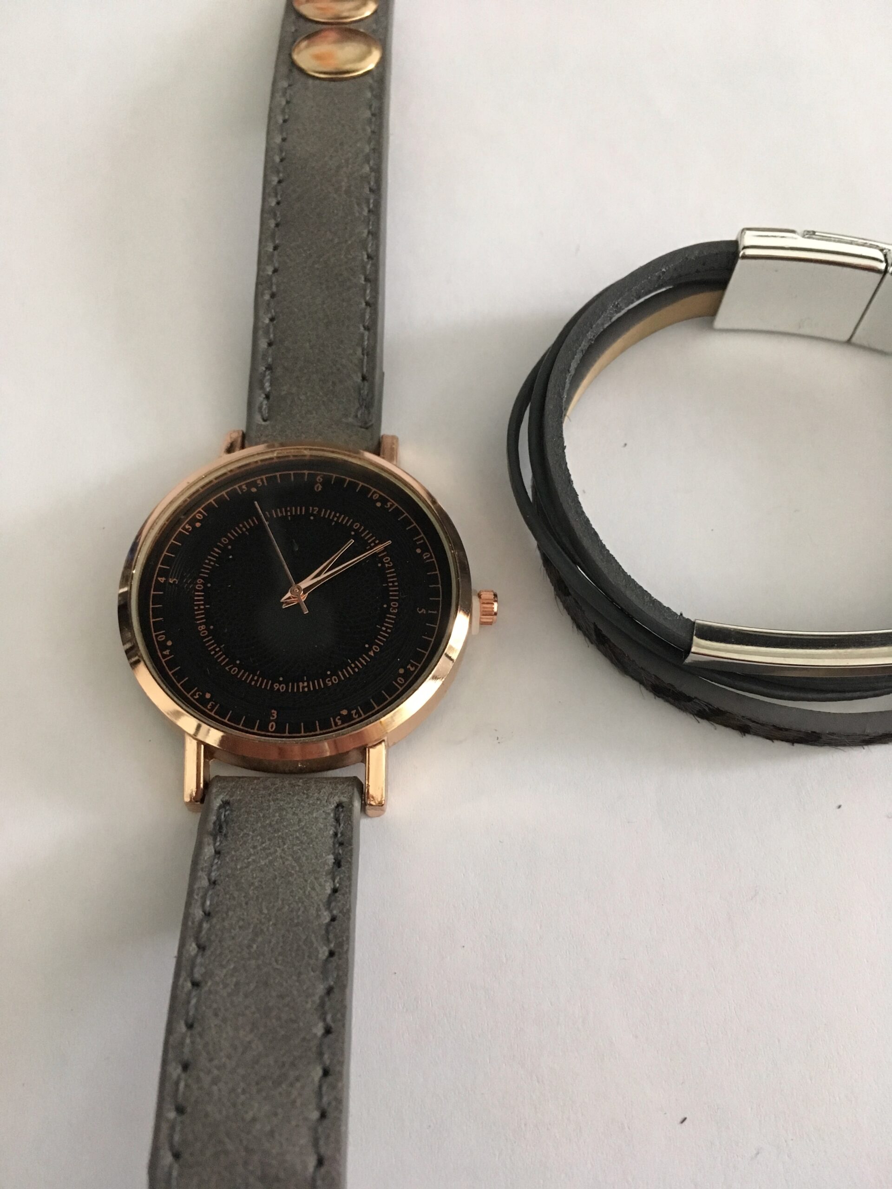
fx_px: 996
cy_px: 594
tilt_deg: -67.3
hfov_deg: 48.2
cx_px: 446
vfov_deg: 61.7
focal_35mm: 29
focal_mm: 4.15
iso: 200
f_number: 2.2
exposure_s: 1/25
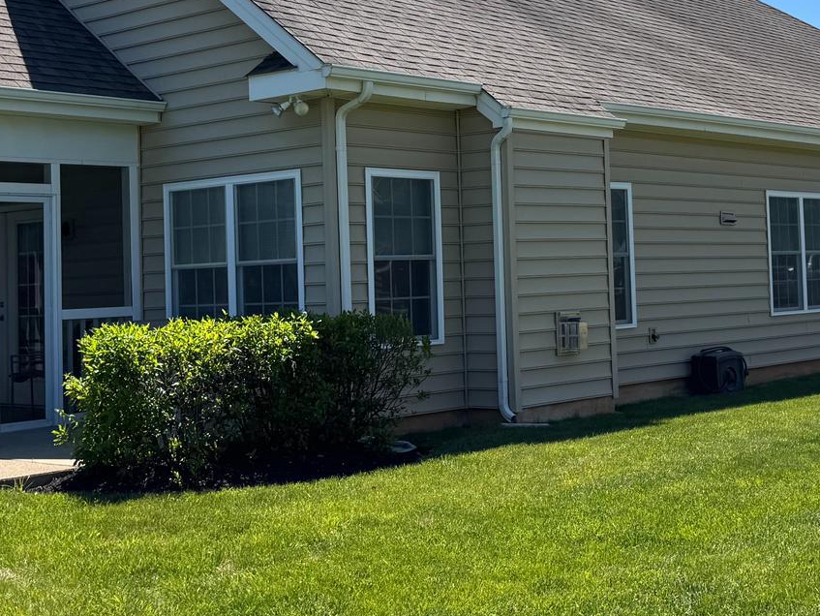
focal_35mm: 58
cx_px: 488
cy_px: 211
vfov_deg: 25.1
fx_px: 1375
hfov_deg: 33.1
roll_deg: +2.2
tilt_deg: +2.8
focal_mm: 6.76
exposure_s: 1/4049
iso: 80
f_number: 1.78
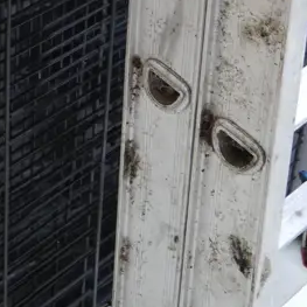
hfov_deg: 15.3
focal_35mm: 110
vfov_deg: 14.8
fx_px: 1104
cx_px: -66
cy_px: -138
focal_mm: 16
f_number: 3.6
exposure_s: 1/60
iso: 1000
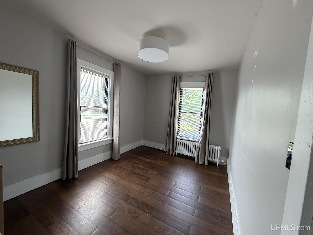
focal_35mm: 14
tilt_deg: -5.2
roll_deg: -2.4
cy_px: 118
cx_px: 156
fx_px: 127
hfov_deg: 102.1
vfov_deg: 85.7
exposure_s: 1/121
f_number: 2.2
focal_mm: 2.22
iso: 125
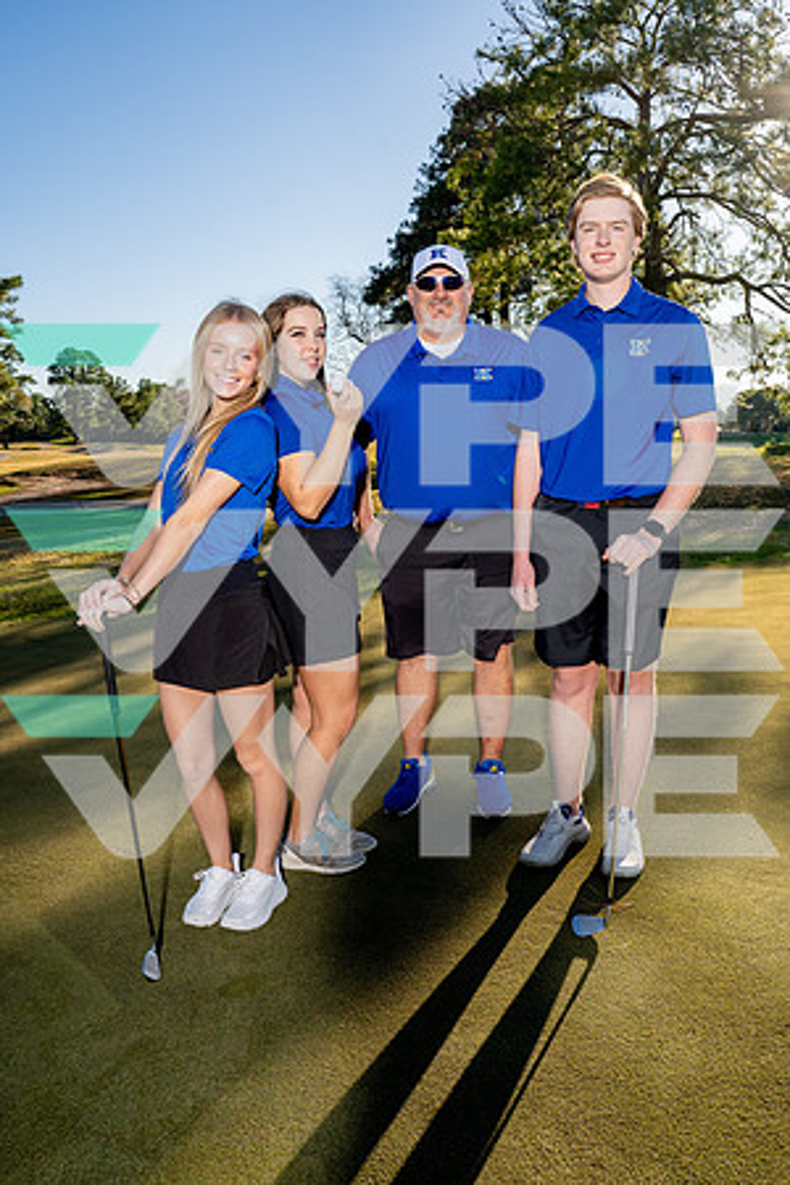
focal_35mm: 26
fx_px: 856
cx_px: 395
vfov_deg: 69.4
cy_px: 592
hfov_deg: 49.6
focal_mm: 26
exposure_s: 1/250
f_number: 8
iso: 100
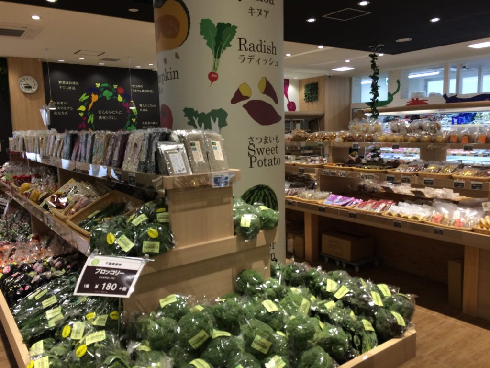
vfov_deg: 48.2
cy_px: 184
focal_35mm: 29
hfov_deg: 61.7
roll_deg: +2.0
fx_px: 411
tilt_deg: -7.4
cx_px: 245
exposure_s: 1/100
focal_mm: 4.15
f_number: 2.2
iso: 64
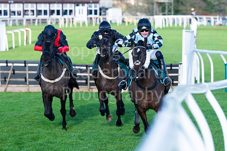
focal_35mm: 214
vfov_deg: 6.4
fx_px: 1350
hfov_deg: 9.6
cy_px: 61
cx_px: 127
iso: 320
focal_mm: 135
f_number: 3.5
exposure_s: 1/2000
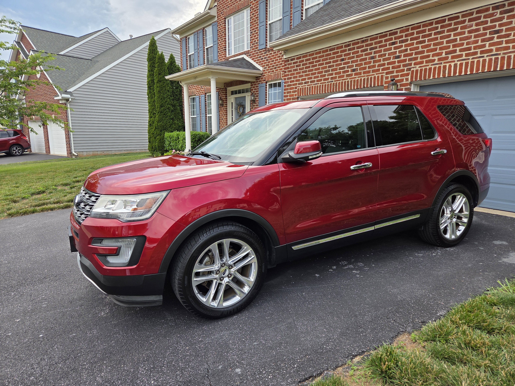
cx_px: 258
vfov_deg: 58.9
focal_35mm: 23
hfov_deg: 73.9
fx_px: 342
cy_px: 193
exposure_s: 1/854
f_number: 1.8
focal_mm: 5.4
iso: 80
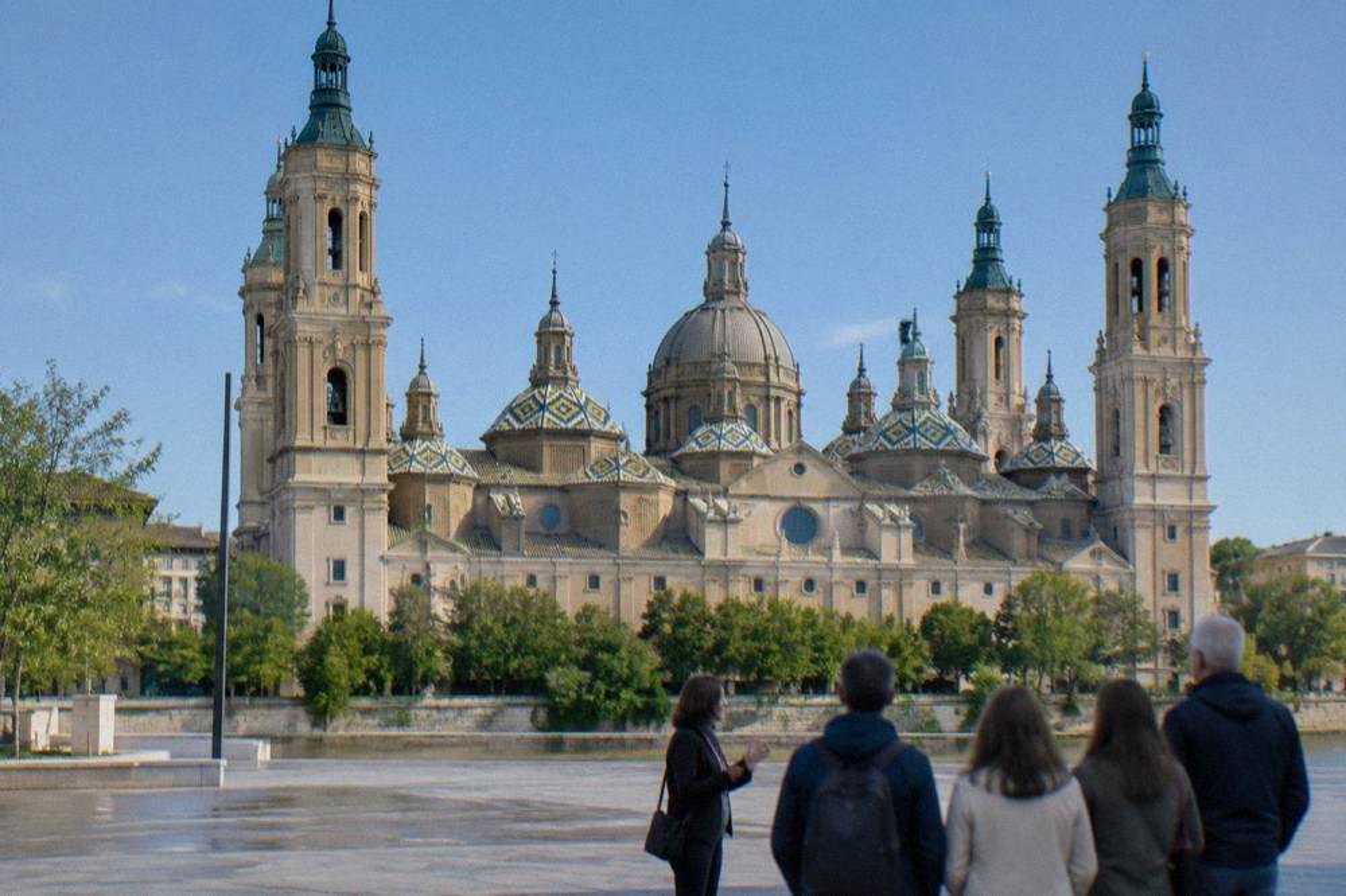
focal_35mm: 105
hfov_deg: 19.5
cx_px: 673
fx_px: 3924
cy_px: 448
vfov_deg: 13.0
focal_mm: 105
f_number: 9
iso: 320
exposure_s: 1/250
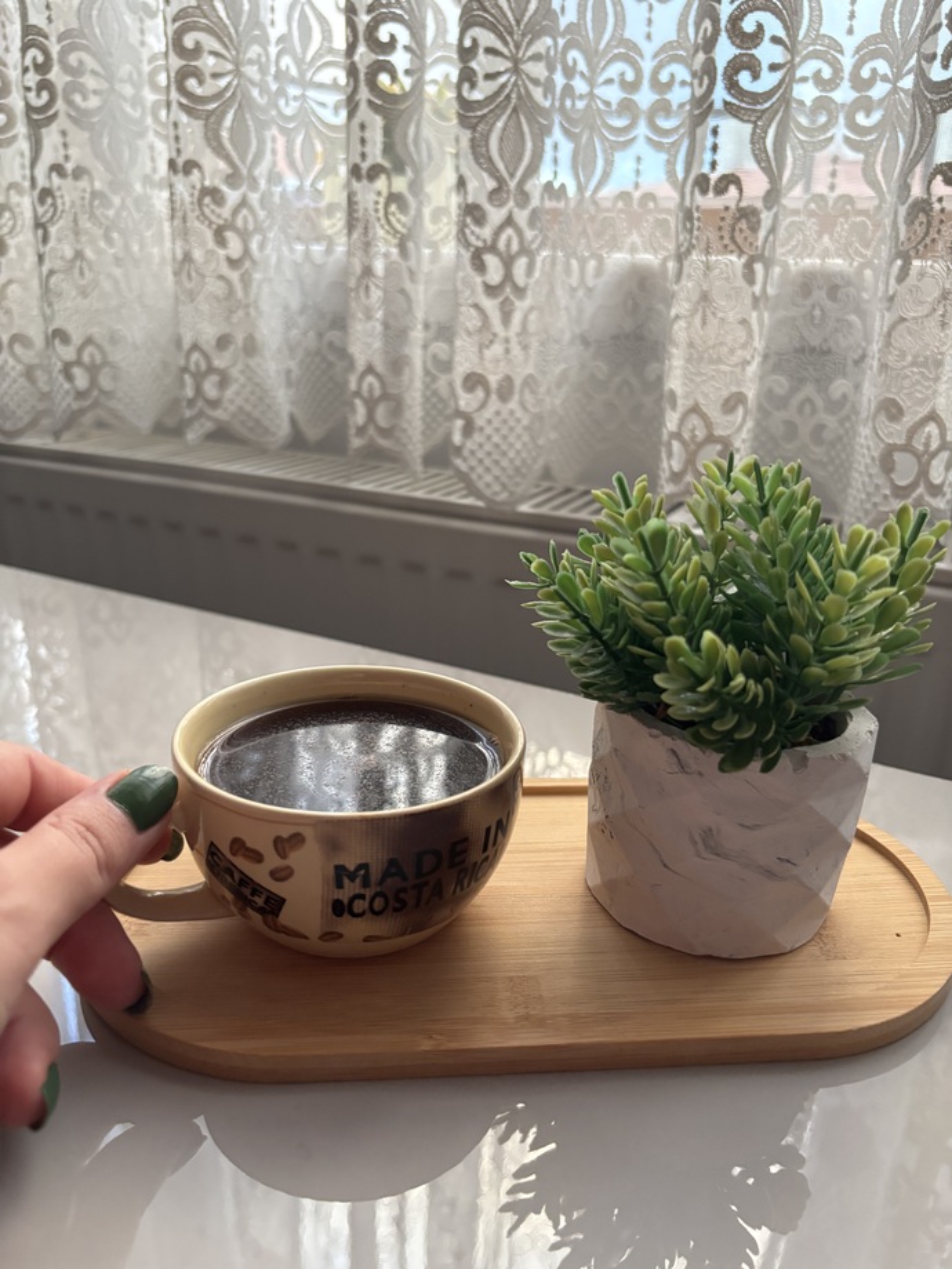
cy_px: 634
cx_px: 476
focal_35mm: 26
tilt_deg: -18.5
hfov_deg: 53.1
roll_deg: -2.7
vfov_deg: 67.3
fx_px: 953
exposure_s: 1/47
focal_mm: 5.96
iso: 500
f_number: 1.6
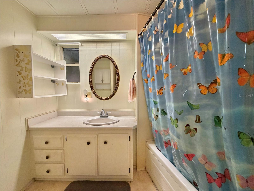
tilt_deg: -2.4
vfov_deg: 85.7
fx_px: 103
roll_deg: +0.4
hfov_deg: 102.1
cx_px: 127
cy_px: 96
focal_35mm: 14
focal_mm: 2.22
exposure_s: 1/120
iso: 320
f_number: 2.2
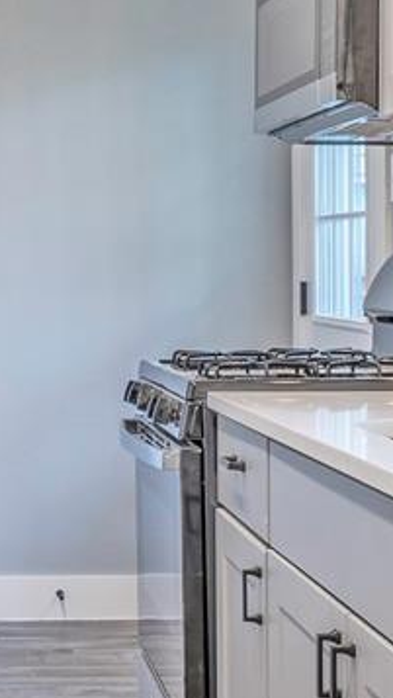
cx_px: -39
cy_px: 252
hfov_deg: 14.6
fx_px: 1500
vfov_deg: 26.1
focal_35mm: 81
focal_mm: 18
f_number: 11
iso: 200
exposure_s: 1/20
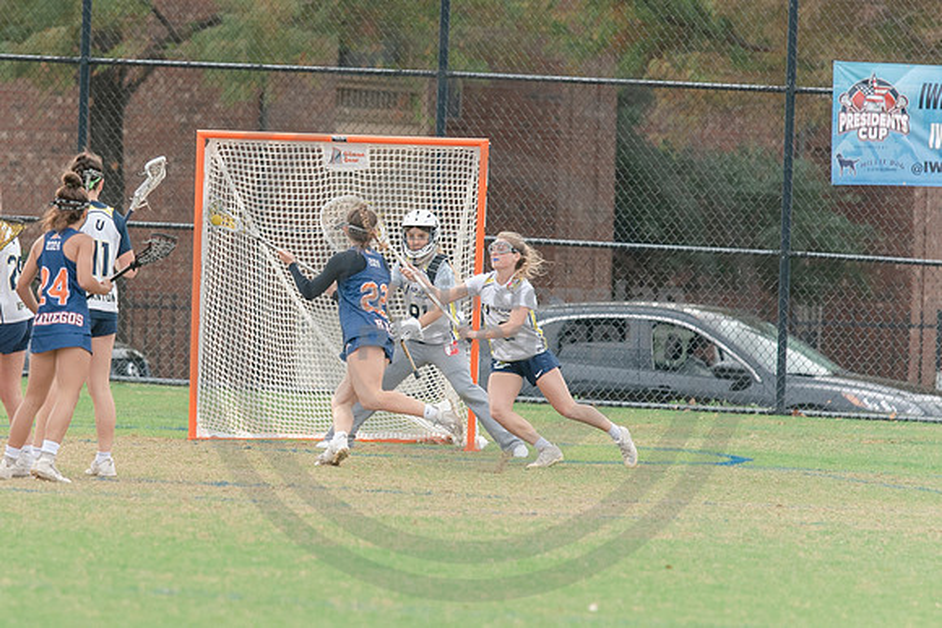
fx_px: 13411
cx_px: 218
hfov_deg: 4.0
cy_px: 276
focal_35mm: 512
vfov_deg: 2.7
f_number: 2.8
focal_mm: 200
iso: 450
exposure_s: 1/1250
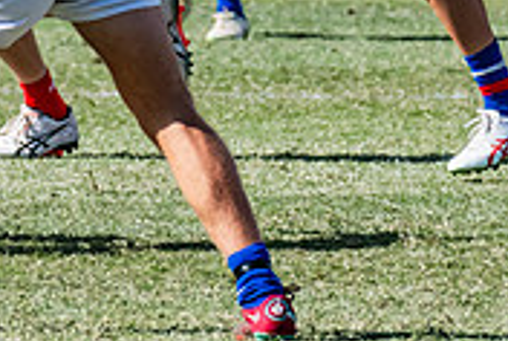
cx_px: -510
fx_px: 18361
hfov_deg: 1.6
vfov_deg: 1.1
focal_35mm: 1299
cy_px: -160
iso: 800
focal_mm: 270
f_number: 8
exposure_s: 1/2000
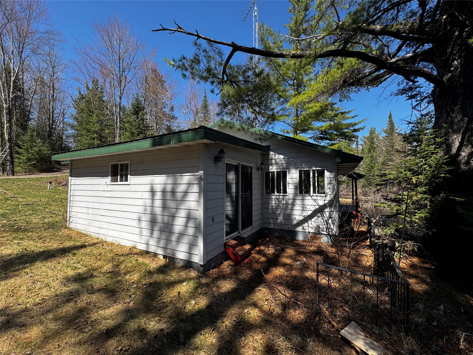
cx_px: 236
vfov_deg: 85.7
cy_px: 178
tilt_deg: +2.2
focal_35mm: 14
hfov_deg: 102.1
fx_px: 191
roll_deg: +0.5
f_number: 2.2
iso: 40
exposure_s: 1/720
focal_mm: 2.22
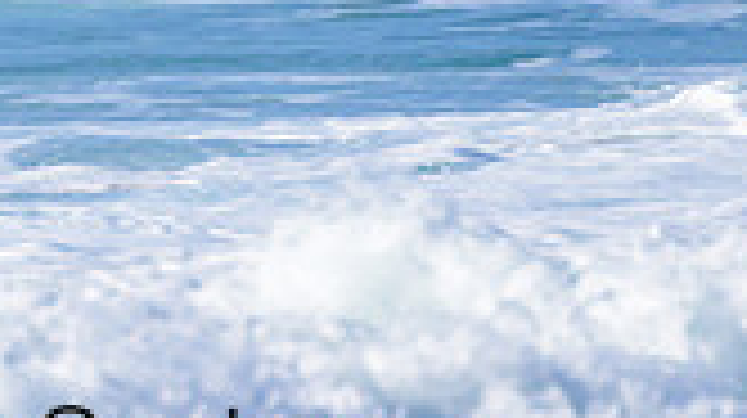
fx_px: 57960
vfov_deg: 0.4
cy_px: -299
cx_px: 32
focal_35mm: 2929
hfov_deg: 0.7
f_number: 11
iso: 900
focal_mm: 800
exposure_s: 1/2000
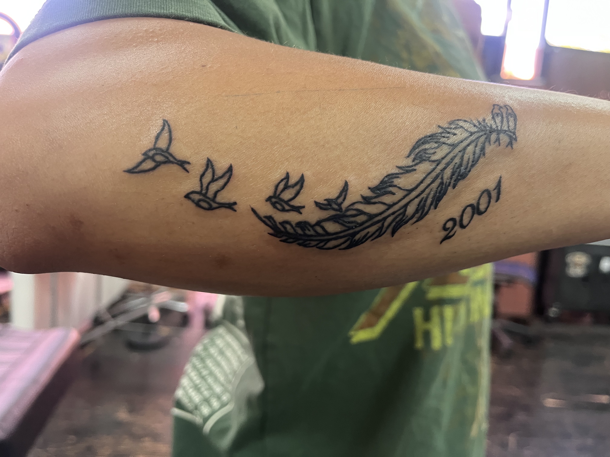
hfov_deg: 67.3
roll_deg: -5.5
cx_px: 305
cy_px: 228
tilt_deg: -9.9
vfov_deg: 53.1
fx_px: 458
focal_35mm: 26
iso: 320
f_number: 1.6
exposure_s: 1/60
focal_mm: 5.1
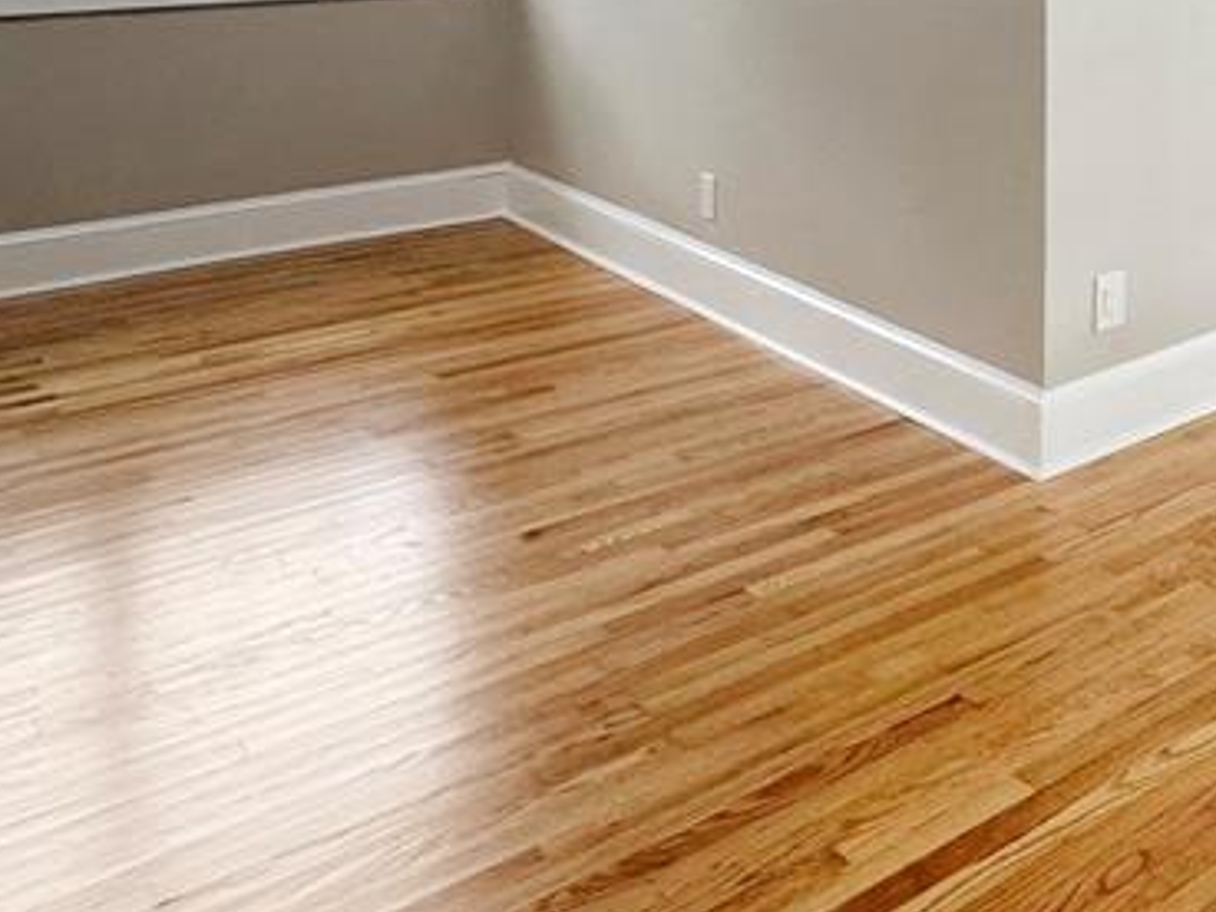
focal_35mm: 39
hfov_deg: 38.5
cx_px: 1375
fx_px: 1370
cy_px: 86
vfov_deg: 34.7
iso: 160
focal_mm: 2.22
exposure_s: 1/120
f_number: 2.2
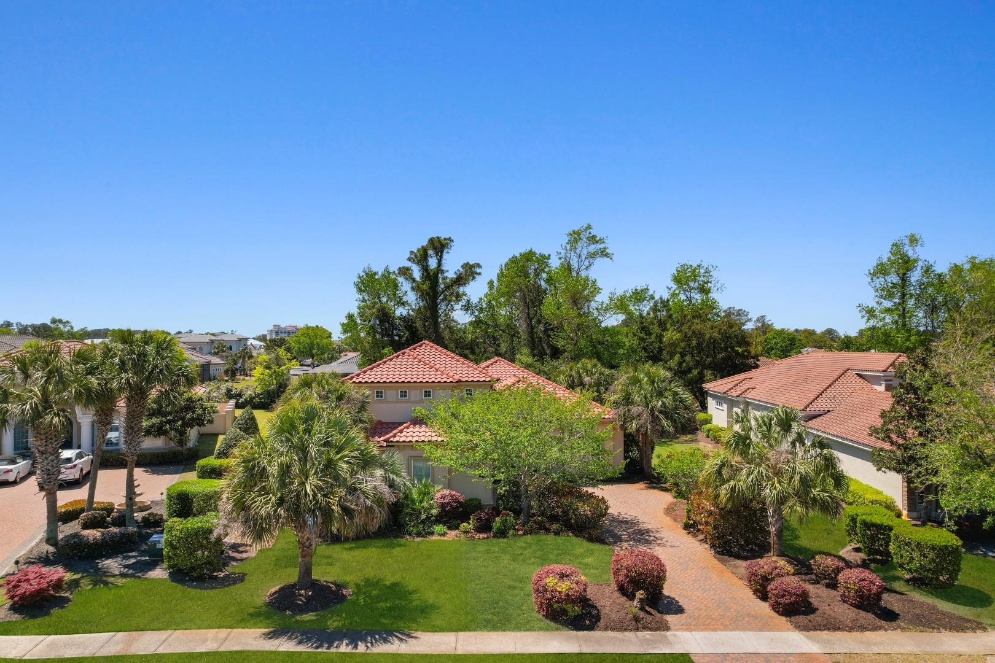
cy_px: 332
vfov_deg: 57.2
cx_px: 498
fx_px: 608
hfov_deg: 78.6
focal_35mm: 22
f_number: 2.8
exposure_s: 1/500
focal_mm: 8.38
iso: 110
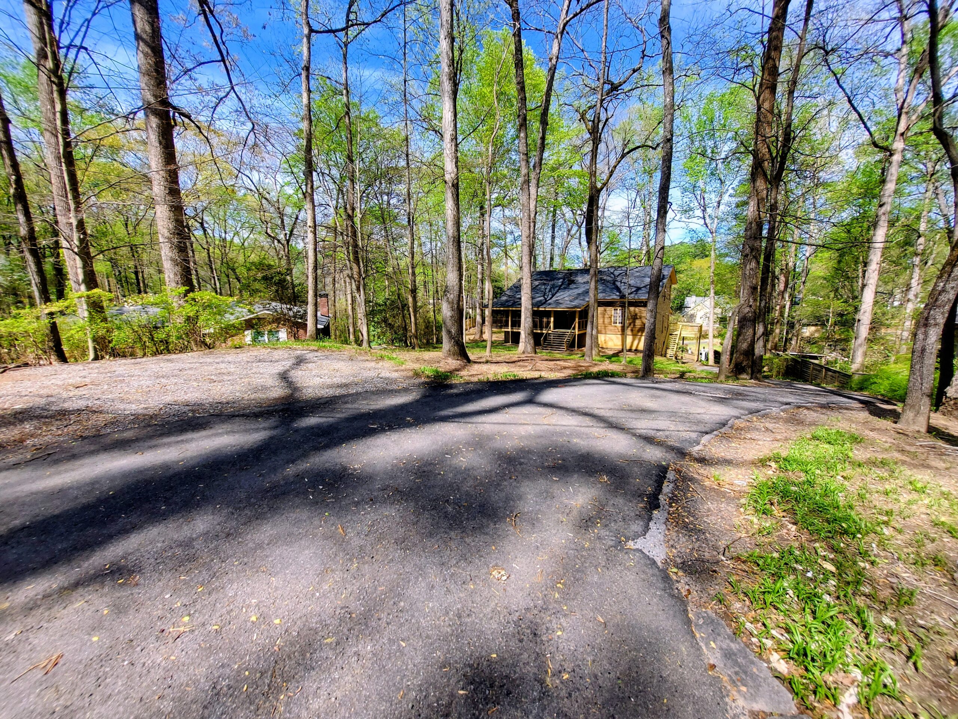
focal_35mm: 13
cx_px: 479
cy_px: 360
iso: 50
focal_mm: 1.74
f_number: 2.2
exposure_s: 1/659
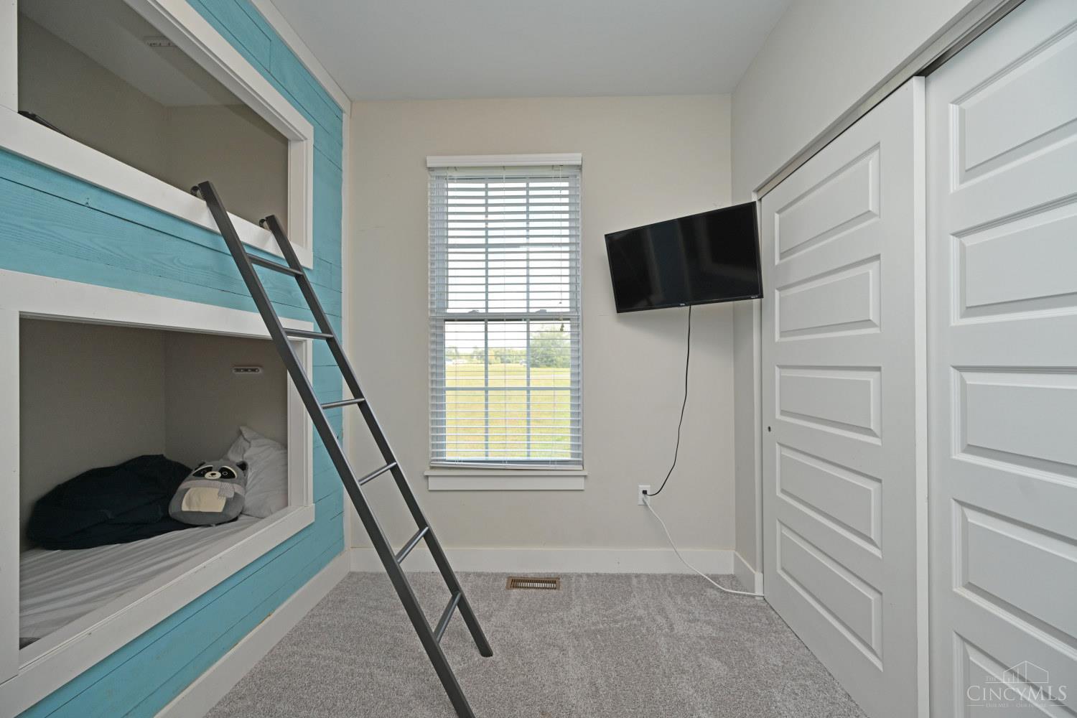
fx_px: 419
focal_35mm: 14
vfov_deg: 81.2
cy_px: 359
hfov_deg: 104.3
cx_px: 538
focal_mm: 14
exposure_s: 1/125
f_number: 5.6
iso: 200
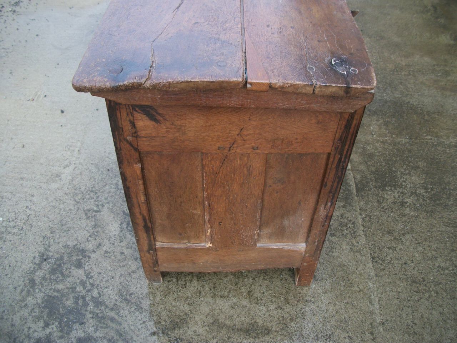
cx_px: 228
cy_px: 172
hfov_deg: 56.8
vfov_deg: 44.2
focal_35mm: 32
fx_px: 422
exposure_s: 1/200
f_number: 2.9
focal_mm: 5.7
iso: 80
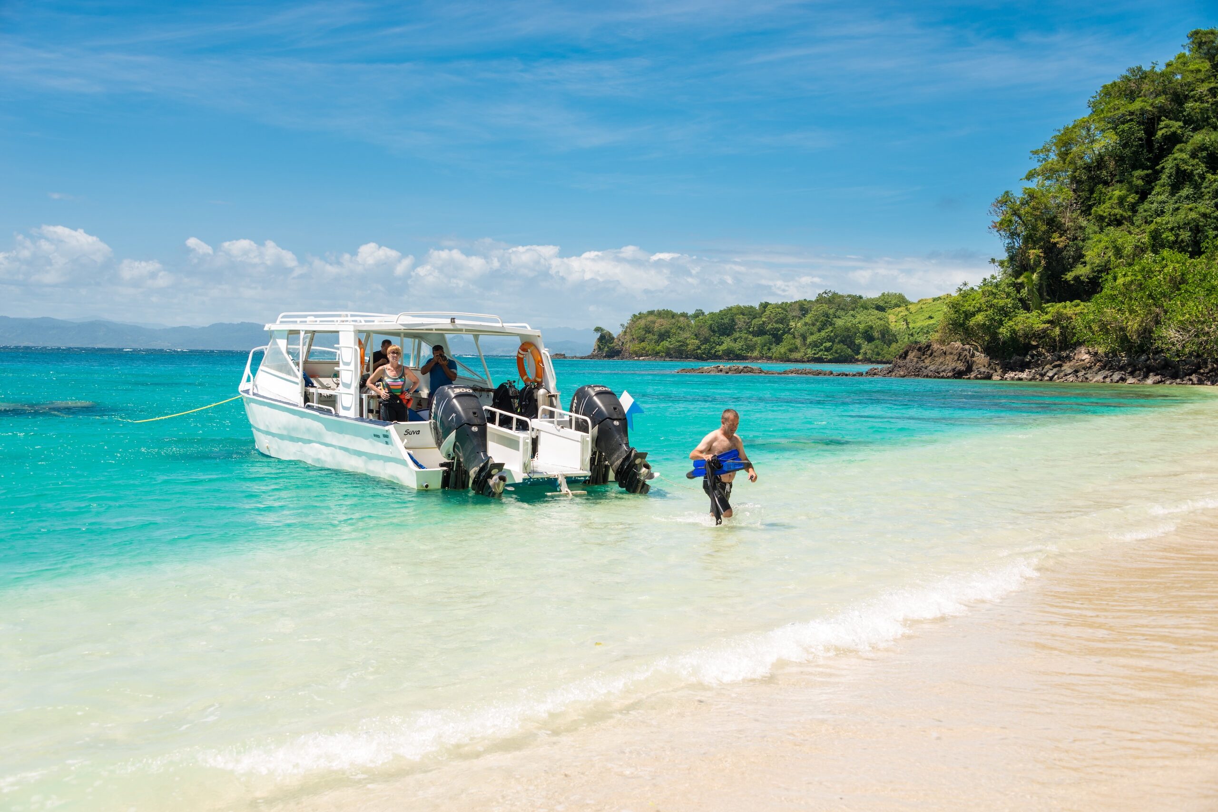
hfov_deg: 44.5
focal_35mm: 44
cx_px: 609
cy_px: 406
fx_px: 1488
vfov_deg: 30.5
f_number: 6.3
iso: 100
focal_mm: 44
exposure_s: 1/250
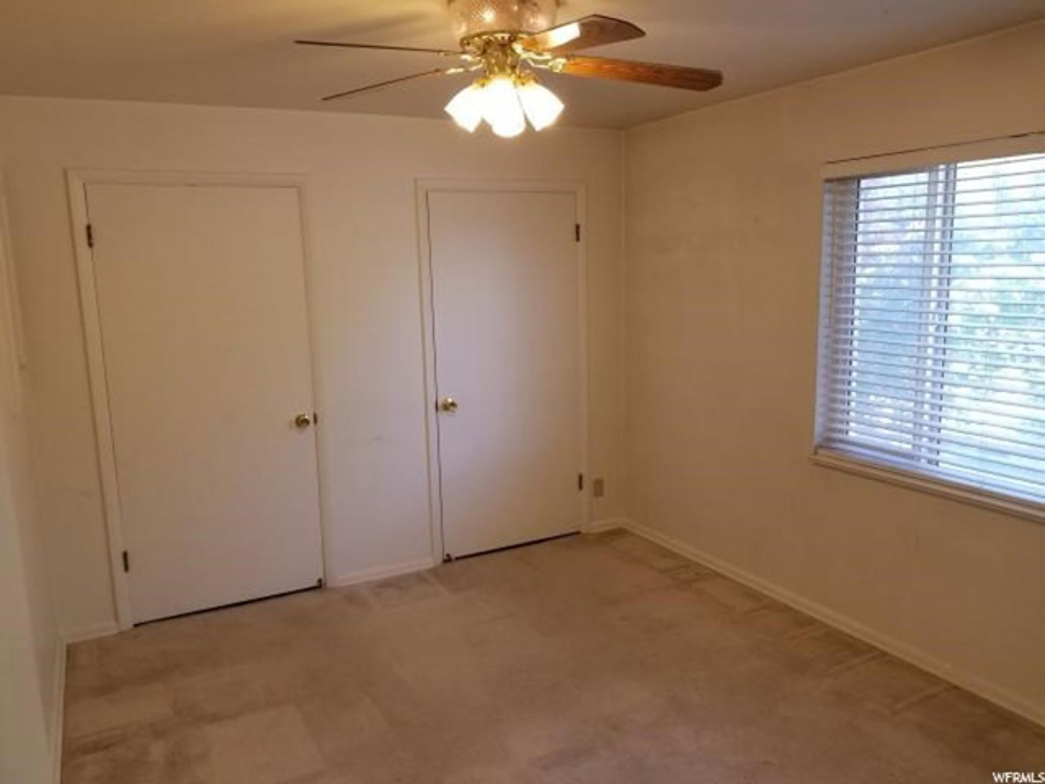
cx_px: 522
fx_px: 785
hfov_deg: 67.3
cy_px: 392
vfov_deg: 53.1
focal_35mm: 26
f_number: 1.7
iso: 80
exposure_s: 1/120
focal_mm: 4.25
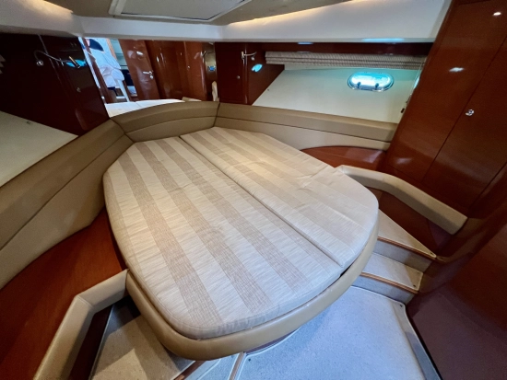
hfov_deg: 106.2
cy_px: 190
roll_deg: -0.8
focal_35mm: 13
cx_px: 254
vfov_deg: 90.0
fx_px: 190
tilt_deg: -34.5
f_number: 1.8
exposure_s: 1/60
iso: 640
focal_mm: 1.57
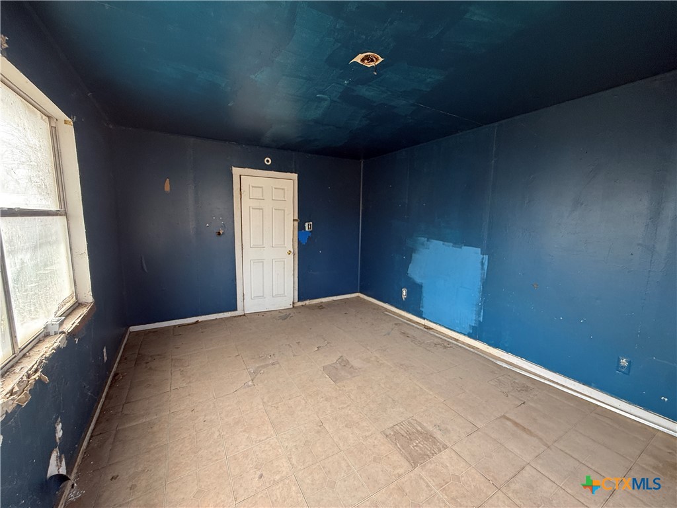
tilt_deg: -5.1
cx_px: 338
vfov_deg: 85.7
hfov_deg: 102.1
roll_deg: -1.0
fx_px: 274
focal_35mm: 14
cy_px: 254
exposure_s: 1/99
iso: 100
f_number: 2.2
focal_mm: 2.22
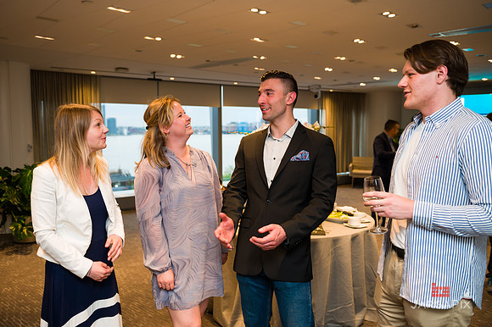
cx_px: 246
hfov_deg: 58.7
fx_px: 437
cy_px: 164
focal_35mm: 32
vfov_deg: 41.1
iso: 640
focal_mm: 32
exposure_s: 1/125
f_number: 4
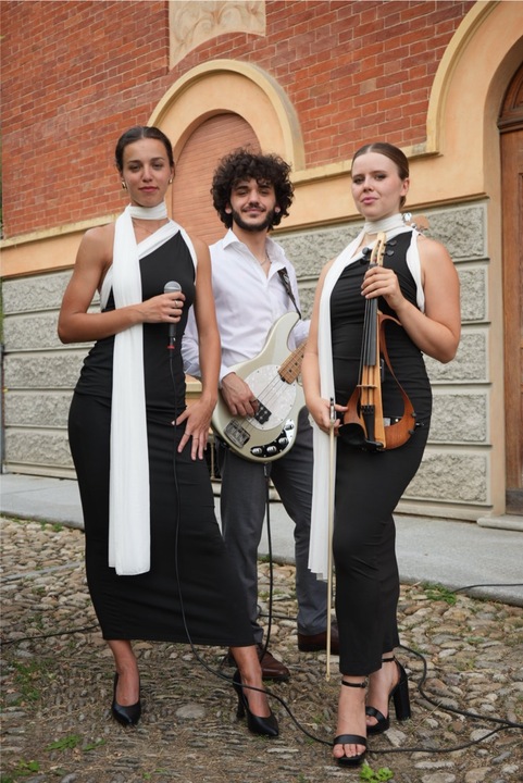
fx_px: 870
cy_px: 392
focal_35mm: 40
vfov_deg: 48.4
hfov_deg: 33.4
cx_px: 262
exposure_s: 1/50
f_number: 5
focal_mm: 40
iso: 100
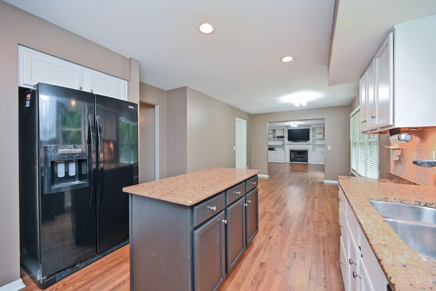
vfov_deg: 81.2
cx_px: 218
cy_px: 146
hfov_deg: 104.3
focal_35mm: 14
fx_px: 170
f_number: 4
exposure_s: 1/60
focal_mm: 14
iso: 900
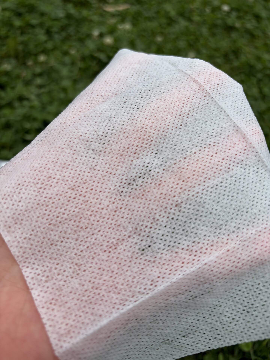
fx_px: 270
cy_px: 180
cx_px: 135
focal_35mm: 26
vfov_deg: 67.3
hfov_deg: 53.1
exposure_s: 1/3831
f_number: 1.6
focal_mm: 6
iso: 50
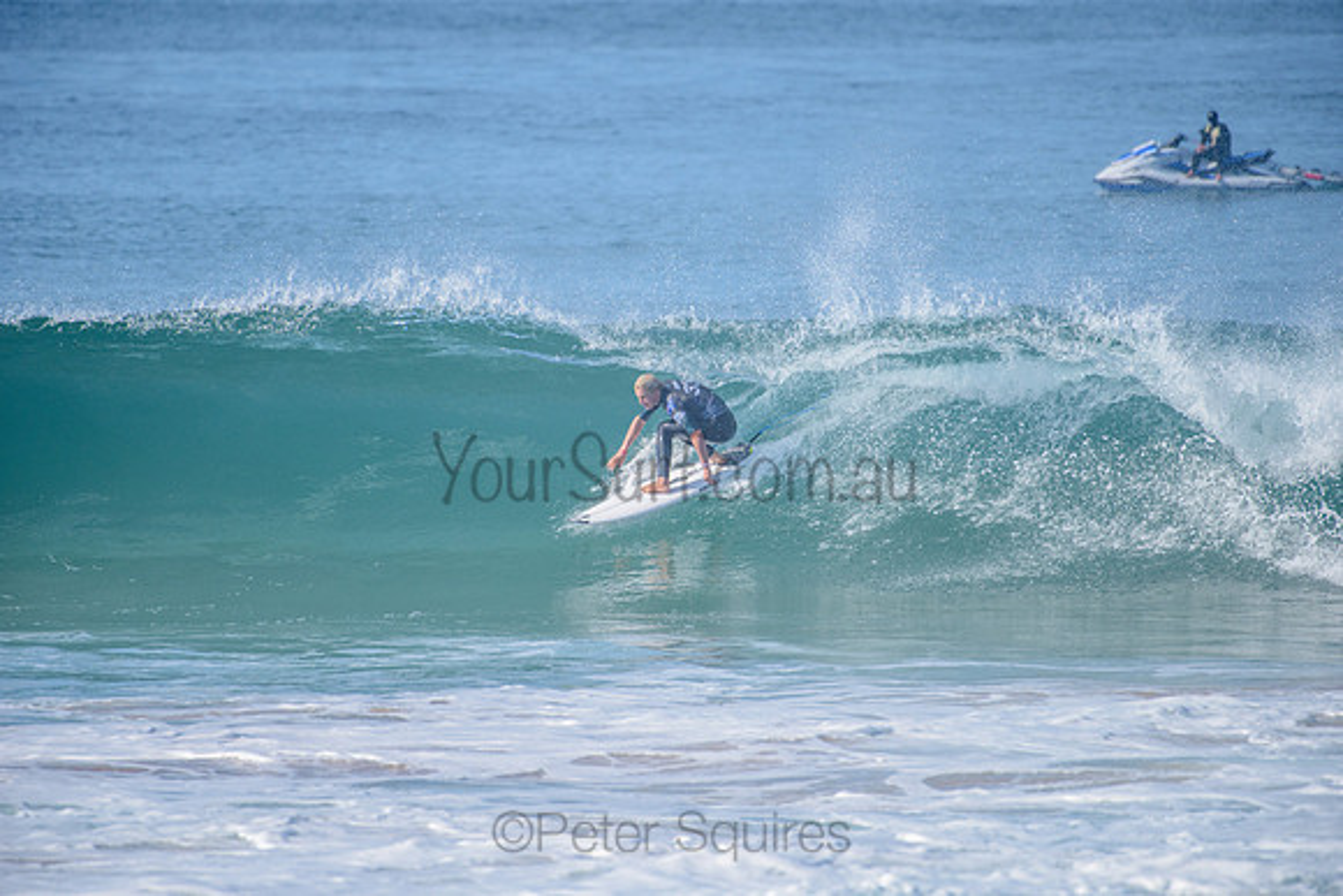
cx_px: 672
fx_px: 18656
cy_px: 448
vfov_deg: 2.8
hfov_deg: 4.1
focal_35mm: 500
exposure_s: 1/2500
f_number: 5.6
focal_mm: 500
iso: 320
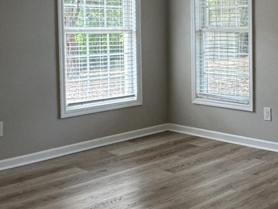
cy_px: 46
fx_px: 450
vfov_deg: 25.7
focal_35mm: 56
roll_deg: -0.1
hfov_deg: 30.6
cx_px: 307
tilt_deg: -2.8
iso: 160
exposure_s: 1/120
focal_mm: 2.22
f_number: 2.2
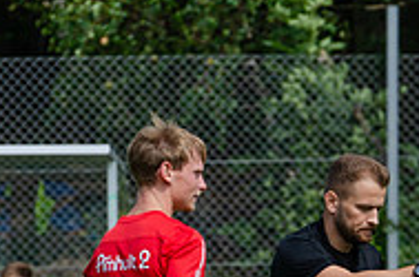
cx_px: 468
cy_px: 359
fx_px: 11981
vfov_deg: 1.3
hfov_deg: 2.0
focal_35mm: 1032
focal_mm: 220
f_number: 5.3
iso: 110
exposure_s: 1/800
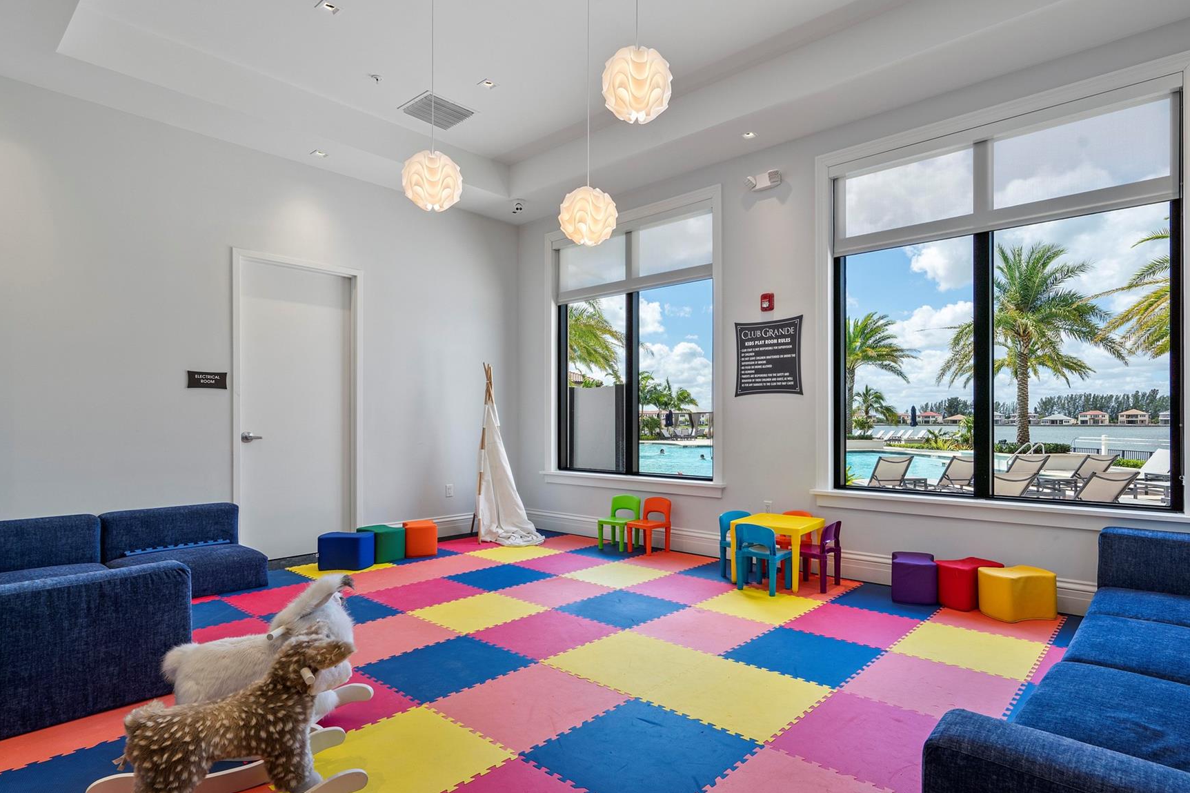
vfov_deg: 64.5
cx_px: 649
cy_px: 415
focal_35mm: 19
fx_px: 628
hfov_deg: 86.7
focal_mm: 16
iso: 200
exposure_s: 1/45
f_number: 9.5
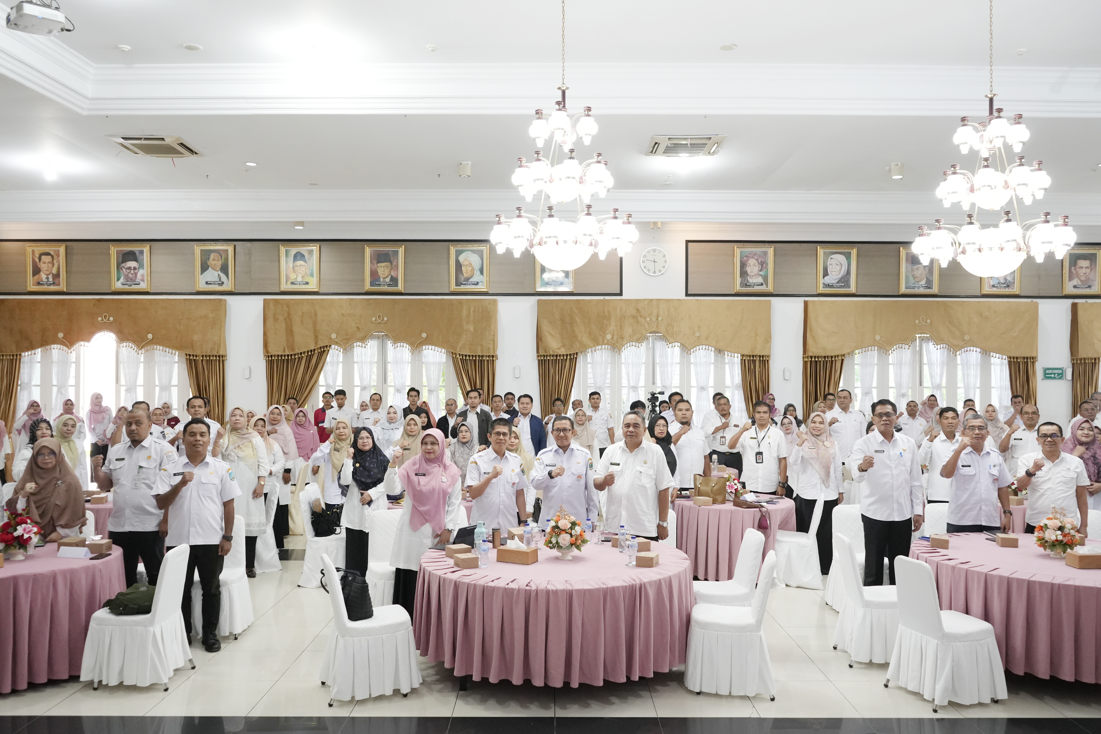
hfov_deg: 65.5
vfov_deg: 46.4
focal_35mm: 28
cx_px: 550
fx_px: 856
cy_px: 367
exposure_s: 1/100
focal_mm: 28
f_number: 5
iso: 4000
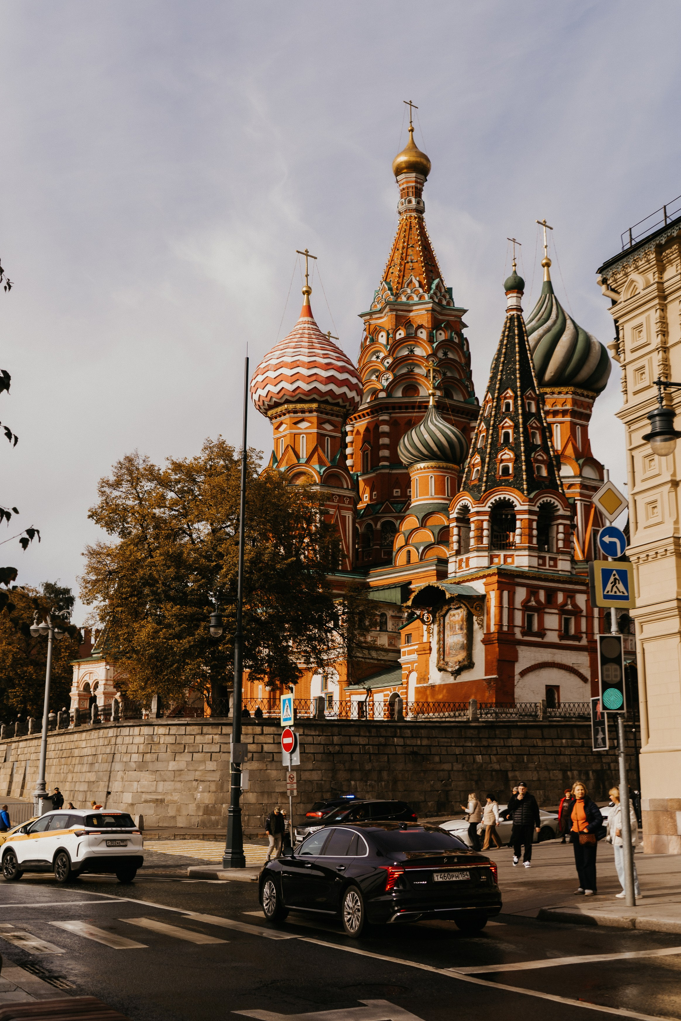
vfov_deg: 47.4
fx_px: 1163
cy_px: 497
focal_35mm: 41
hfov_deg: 32.6
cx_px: 376
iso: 100
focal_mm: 35
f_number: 4
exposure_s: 1/500
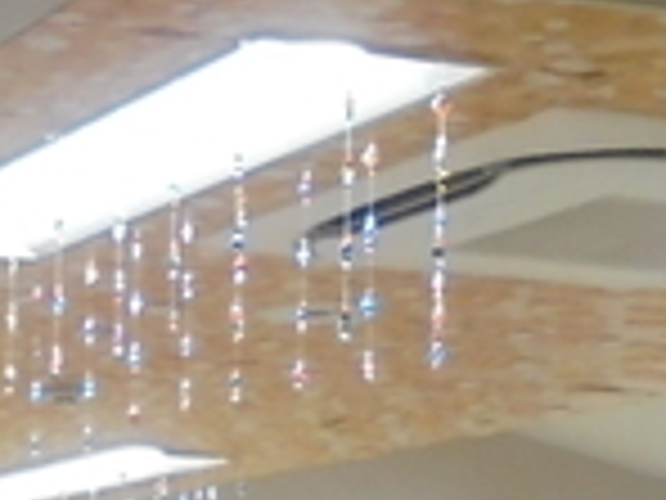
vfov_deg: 9.9
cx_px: -418
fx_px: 2713
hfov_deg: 13.0
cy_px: 950
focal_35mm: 141
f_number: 3.5
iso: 320
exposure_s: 1/30
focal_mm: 4.6
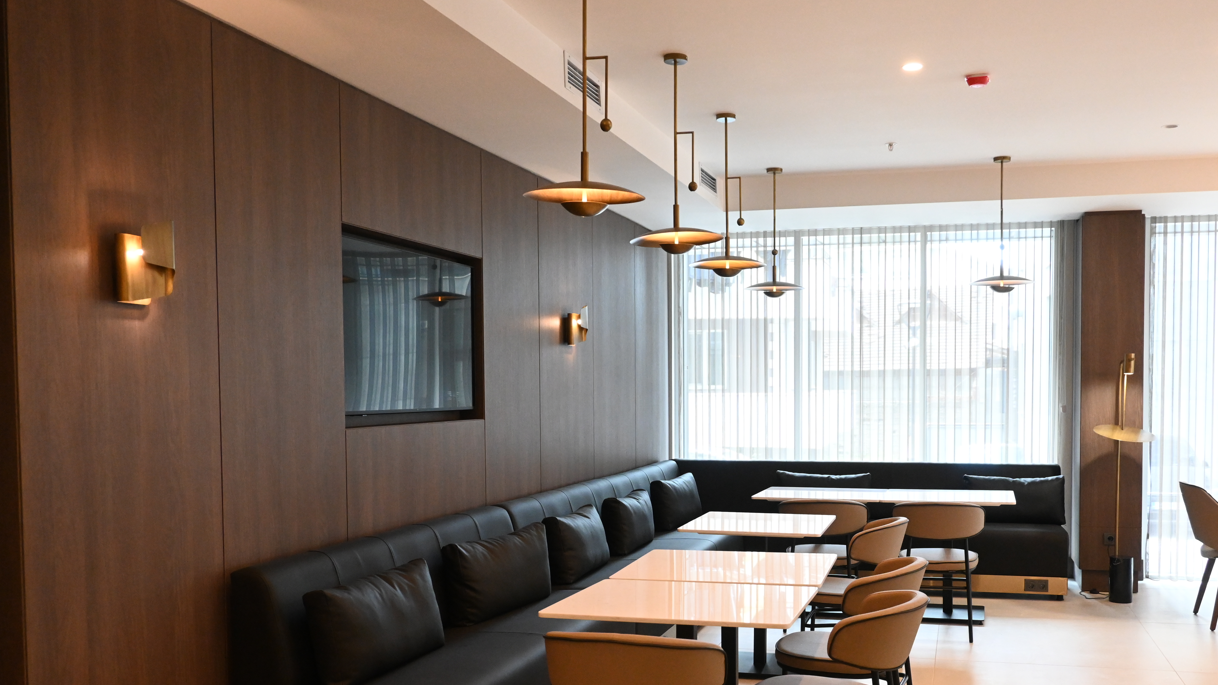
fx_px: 1140
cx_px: 688
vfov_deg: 33.2
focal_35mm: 35
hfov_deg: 56.0
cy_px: 439
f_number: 4.5
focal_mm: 19.5
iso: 2500
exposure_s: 1/125
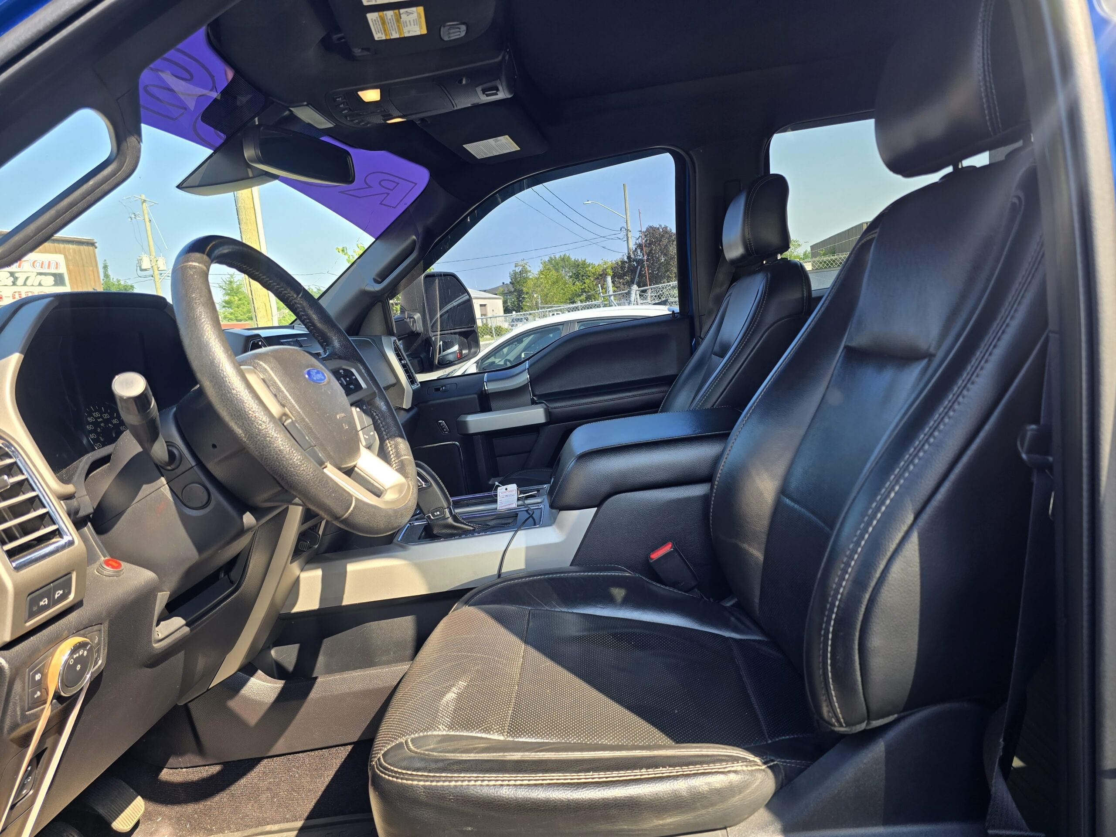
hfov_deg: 73.9
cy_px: 418
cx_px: 558
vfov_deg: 58.9
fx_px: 742
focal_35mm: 23
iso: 20
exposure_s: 1/180
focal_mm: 6.3
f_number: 1.7
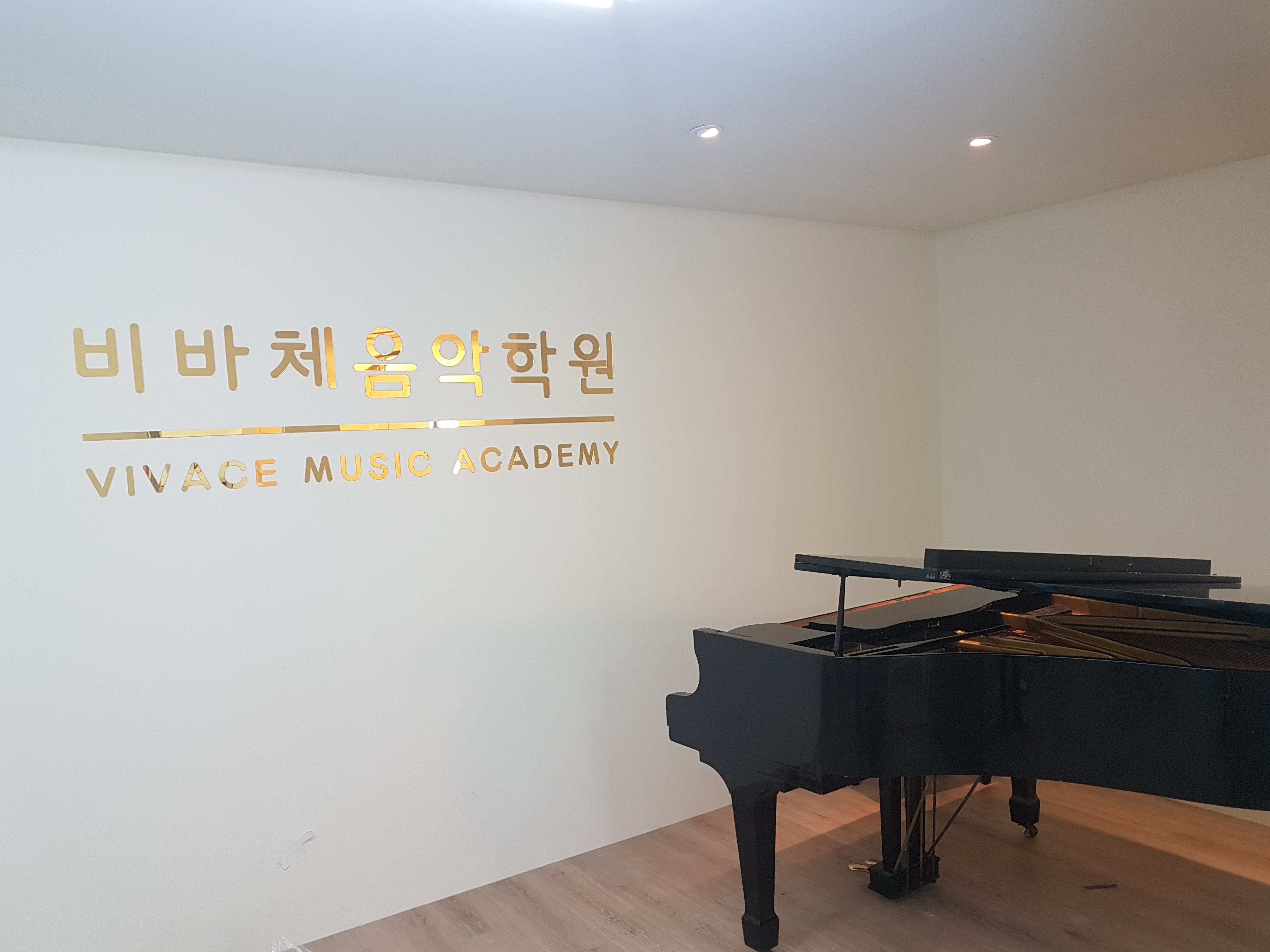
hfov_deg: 67.3
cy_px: 476
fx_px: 954
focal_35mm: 26
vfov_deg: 53.1
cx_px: 635
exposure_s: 1/60
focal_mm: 4.2
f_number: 1.7
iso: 80
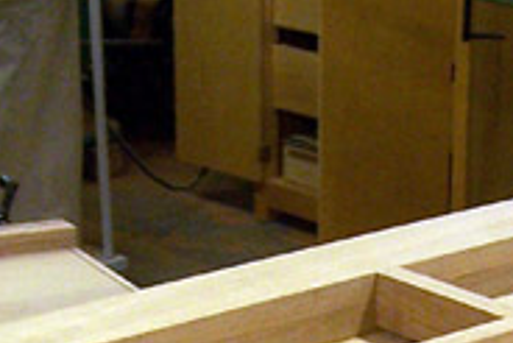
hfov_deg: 15.3
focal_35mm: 134
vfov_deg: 9.9
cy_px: 527
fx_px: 1911
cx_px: 265
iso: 140
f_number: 3.4
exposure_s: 1/30
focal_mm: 5.5
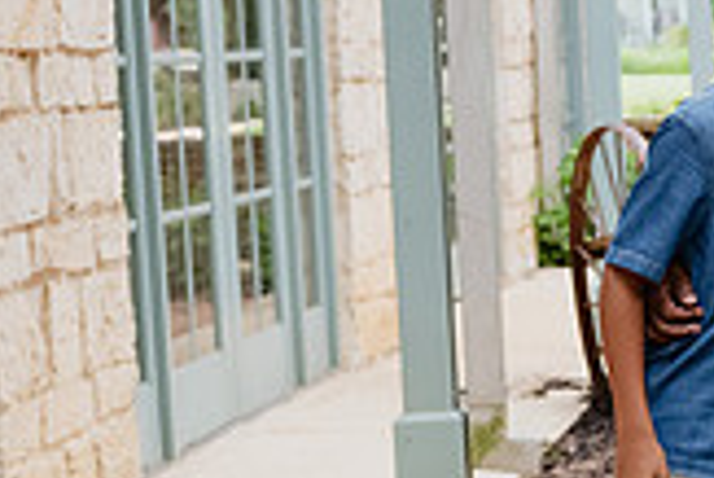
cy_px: 274
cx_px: 1121
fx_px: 2819
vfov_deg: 9.7
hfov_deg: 13.5
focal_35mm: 142
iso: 3200
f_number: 3.5
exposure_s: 1/160
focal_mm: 40
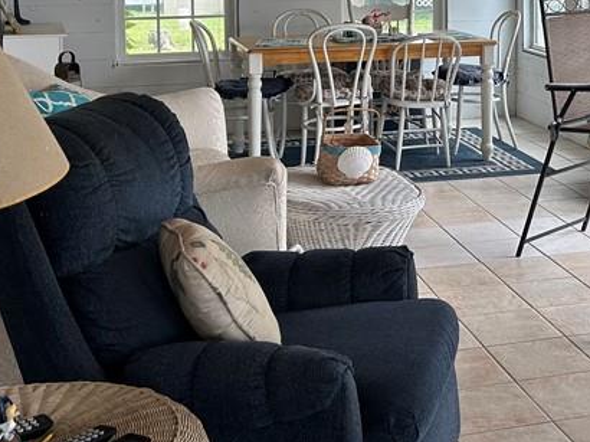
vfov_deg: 21.7
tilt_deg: -4.8
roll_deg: +0.4
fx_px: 1107
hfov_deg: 29.1
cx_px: 484
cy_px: -3
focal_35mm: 65
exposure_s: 1/304
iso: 50
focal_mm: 5.7
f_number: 1.5
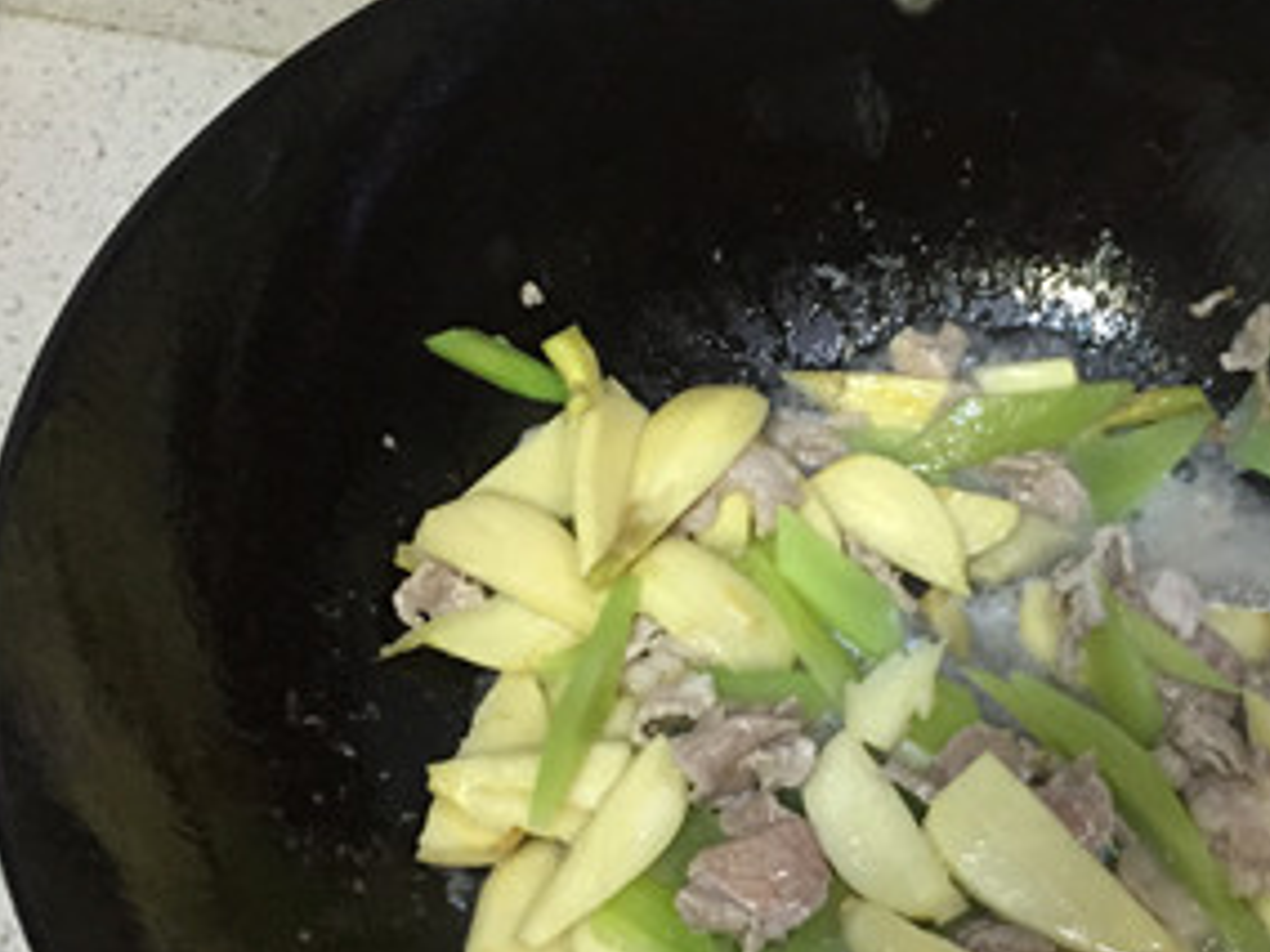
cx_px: 814
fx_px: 1871
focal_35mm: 51
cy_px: 664
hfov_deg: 37.2
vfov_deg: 28.3
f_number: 2.2
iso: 250
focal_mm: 4.15
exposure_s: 1/20
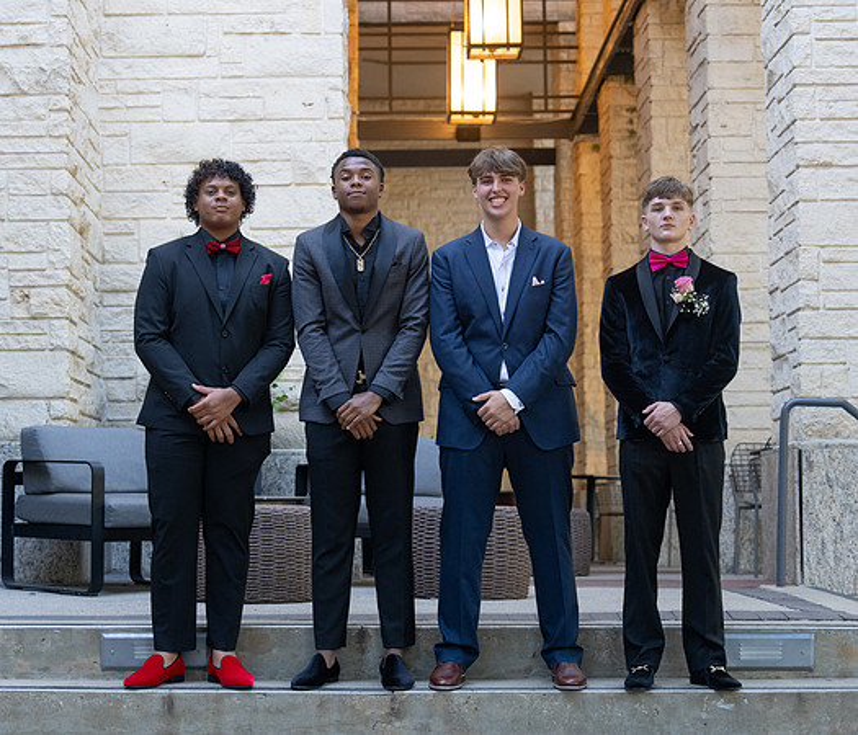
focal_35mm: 87
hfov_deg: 21.5
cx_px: 395
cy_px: 377
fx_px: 2262
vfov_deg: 18.5
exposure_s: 1/320
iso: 1600
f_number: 4
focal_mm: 70
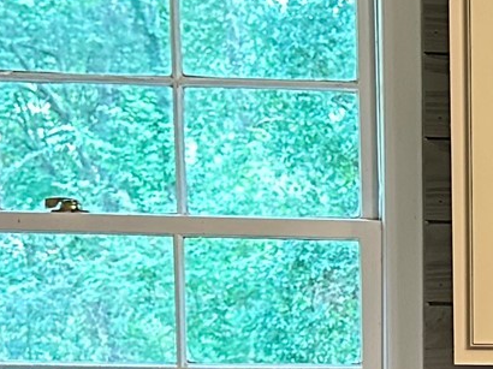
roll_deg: -1.7
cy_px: 444
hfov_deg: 15.5
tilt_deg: -7.4
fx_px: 1708
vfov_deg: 12.1
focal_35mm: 120
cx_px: 666
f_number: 1.78
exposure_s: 1/40
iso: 640
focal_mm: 6.86
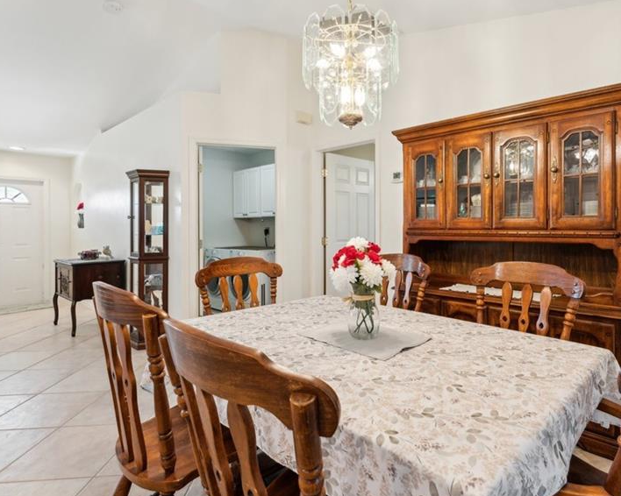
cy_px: 225
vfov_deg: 70.7
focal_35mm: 19
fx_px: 349
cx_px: 354
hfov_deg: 82.8
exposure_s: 1/5
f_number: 8
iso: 250
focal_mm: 14
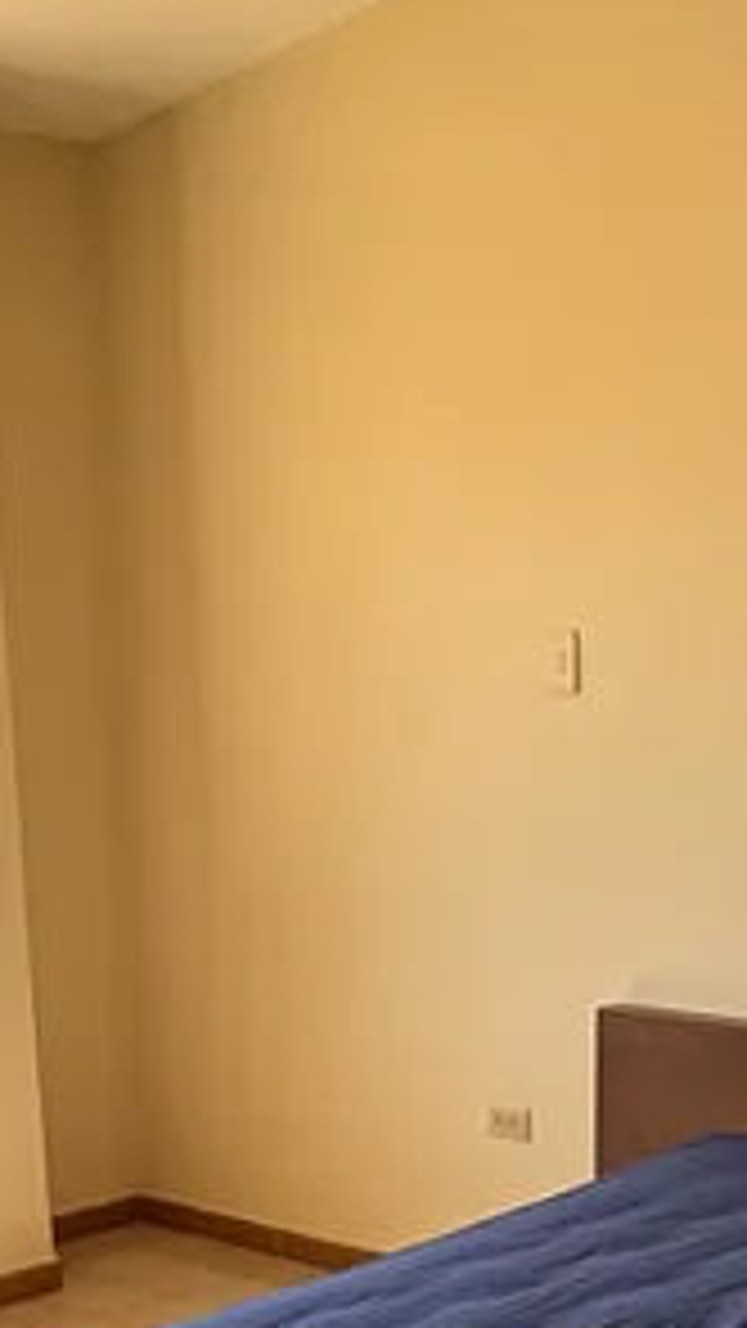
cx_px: 531
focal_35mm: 62
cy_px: 1116
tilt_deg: -12.1
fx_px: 2183
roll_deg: +0.0
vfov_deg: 32.6
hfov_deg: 19.3
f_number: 2.2
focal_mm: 2.22
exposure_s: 1/99
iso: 80
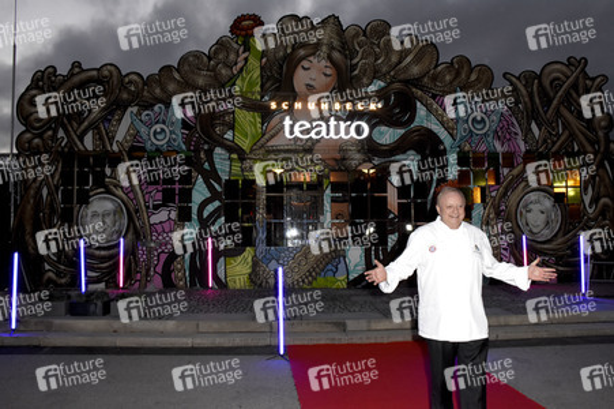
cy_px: 204
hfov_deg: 67.4
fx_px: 460
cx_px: 307
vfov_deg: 47.9
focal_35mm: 27
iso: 2000
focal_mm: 18
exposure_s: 1/160
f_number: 8
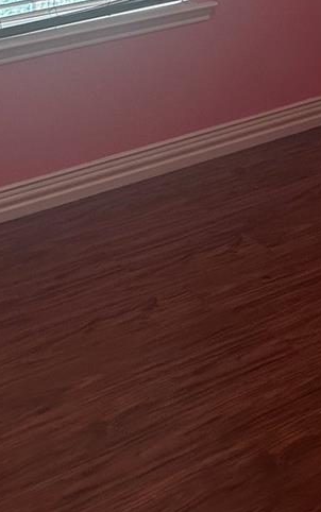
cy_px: -249
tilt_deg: +0.5
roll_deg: -1.4
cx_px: 352
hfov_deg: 15.7
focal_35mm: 81
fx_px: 1132
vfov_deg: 21.5
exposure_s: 1/60
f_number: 1.78
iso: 320
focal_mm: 6.86
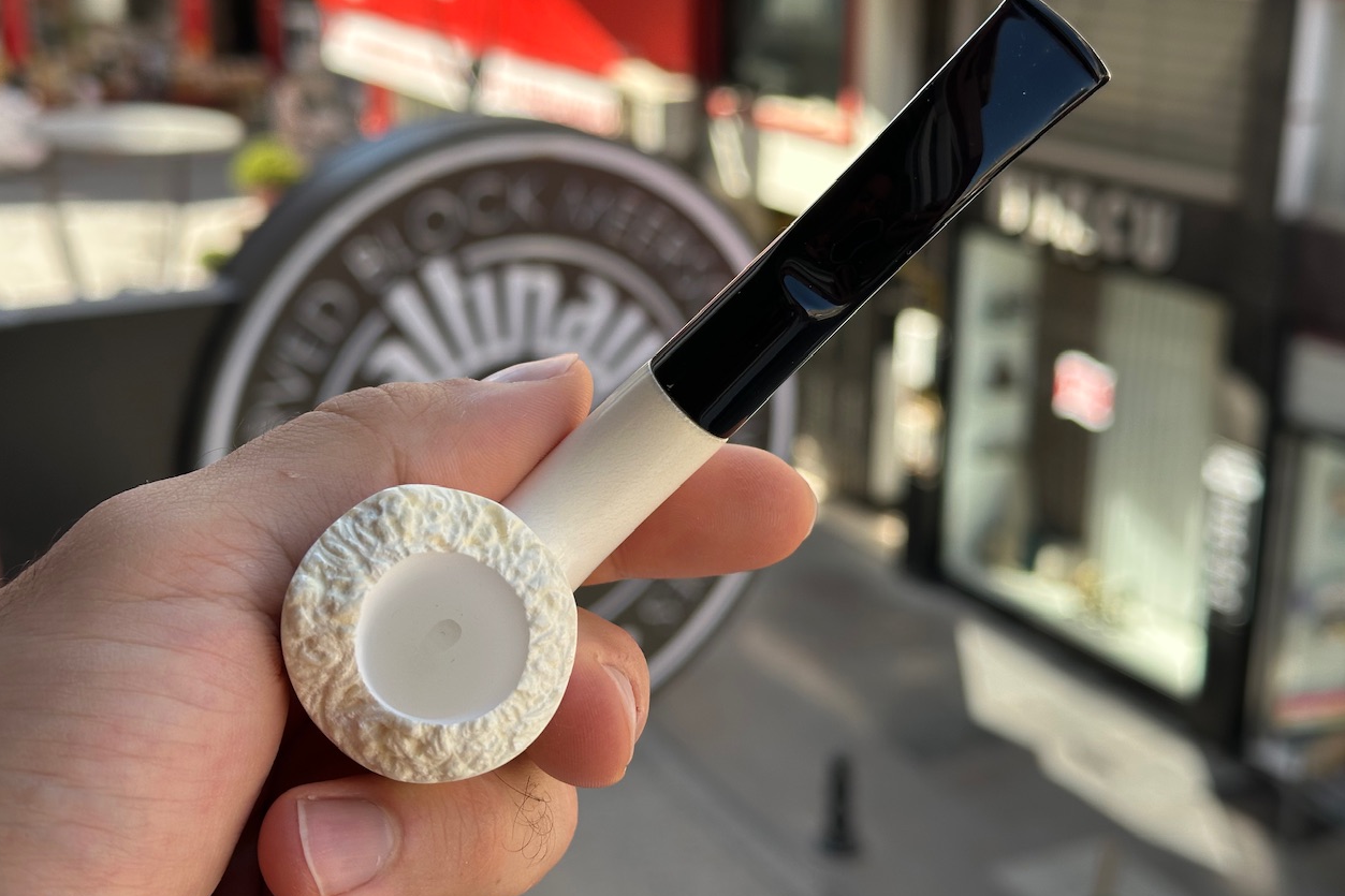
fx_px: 1905
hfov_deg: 38.9
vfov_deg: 26.5
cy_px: 395
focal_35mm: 51
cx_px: 669
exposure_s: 1/681
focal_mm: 6.86
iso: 64
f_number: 1.78
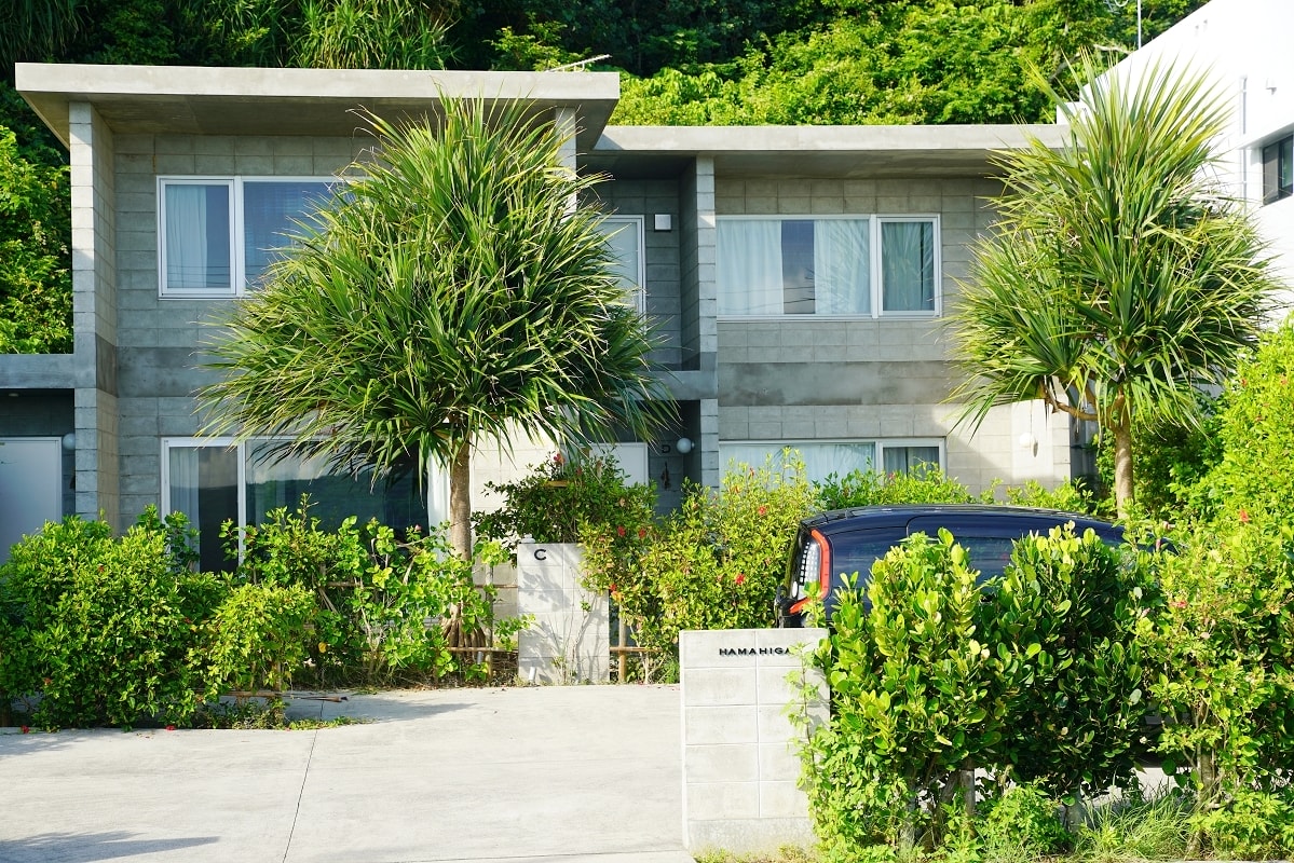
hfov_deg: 32.9
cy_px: 432
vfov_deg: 22.3
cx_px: 647
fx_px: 2193
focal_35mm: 61
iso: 100
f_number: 5
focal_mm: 61
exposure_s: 1/100
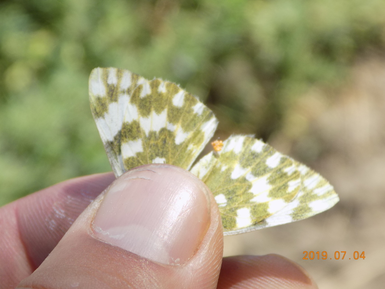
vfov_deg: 12.6
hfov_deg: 16.7
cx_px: 192
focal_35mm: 118
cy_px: 144
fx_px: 1313
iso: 80
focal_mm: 20.9
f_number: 4.8
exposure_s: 1/200
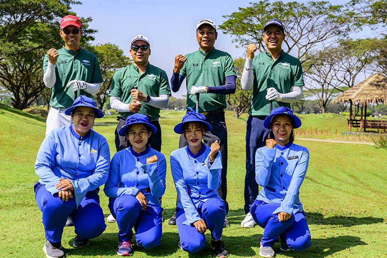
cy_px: 131
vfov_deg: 33.4
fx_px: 430
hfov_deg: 48.4
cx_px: 184
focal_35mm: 40
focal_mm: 36
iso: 360
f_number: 5
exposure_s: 1/1600
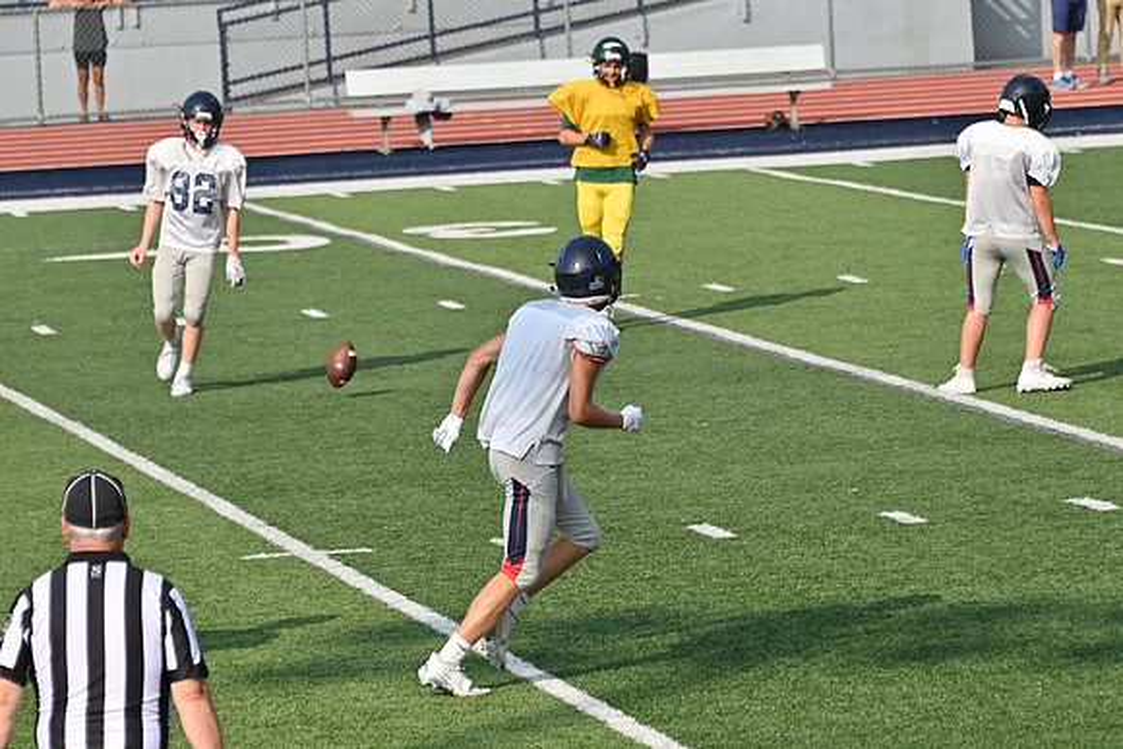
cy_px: 374
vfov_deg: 5.1
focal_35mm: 270
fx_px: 8424
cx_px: 562
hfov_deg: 7.6
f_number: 5.6
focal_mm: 180
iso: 110
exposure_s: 1/800
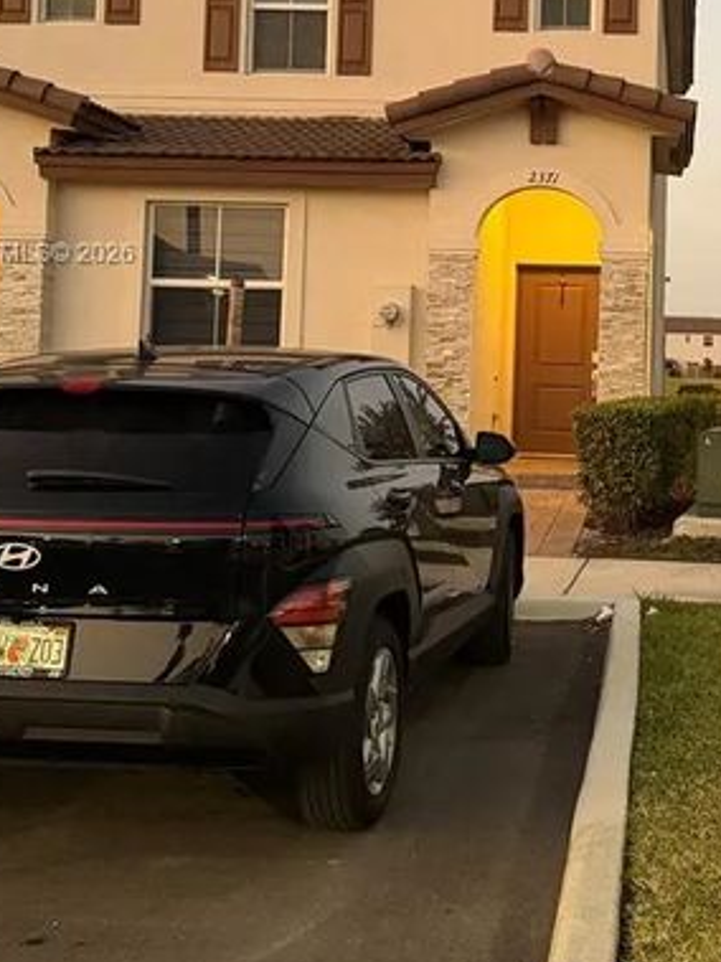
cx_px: 612
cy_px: 255
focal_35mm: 54
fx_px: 1500
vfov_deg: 34.9
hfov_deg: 26.3
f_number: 1.78
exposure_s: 1/60
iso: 800
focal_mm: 6.76
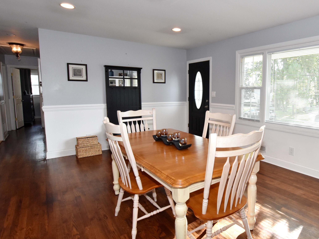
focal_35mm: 21
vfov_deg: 63.4
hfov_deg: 77.0
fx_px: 194
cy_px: 113
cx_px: 207
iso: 1000
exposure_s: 1/60
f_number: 8
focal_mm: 10
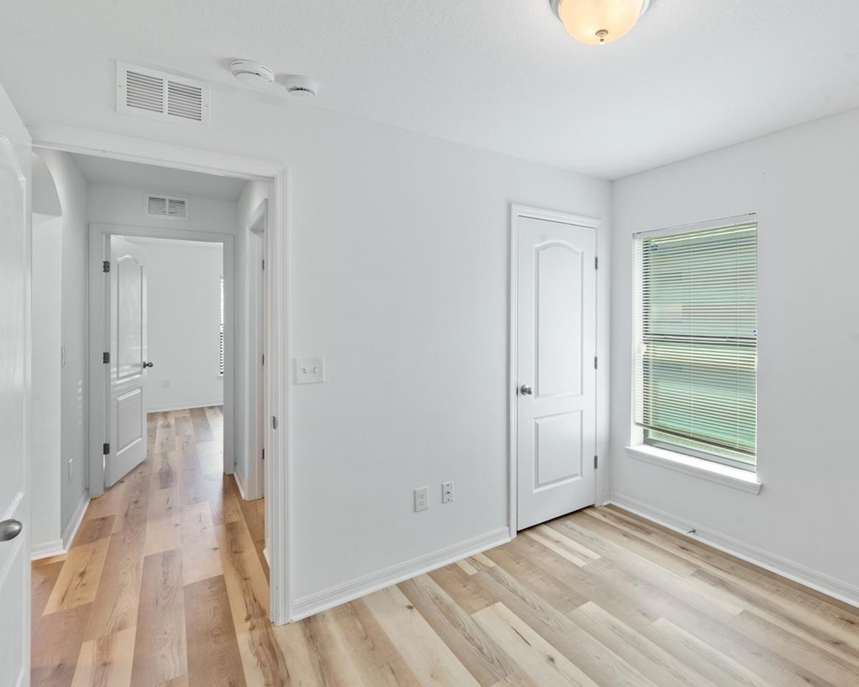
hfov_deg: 85.1
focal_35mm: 18
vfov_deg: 73.8
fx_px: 458
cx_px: 524
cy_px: 332
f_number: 11
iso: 160
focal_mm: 14
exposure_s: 1/2.5
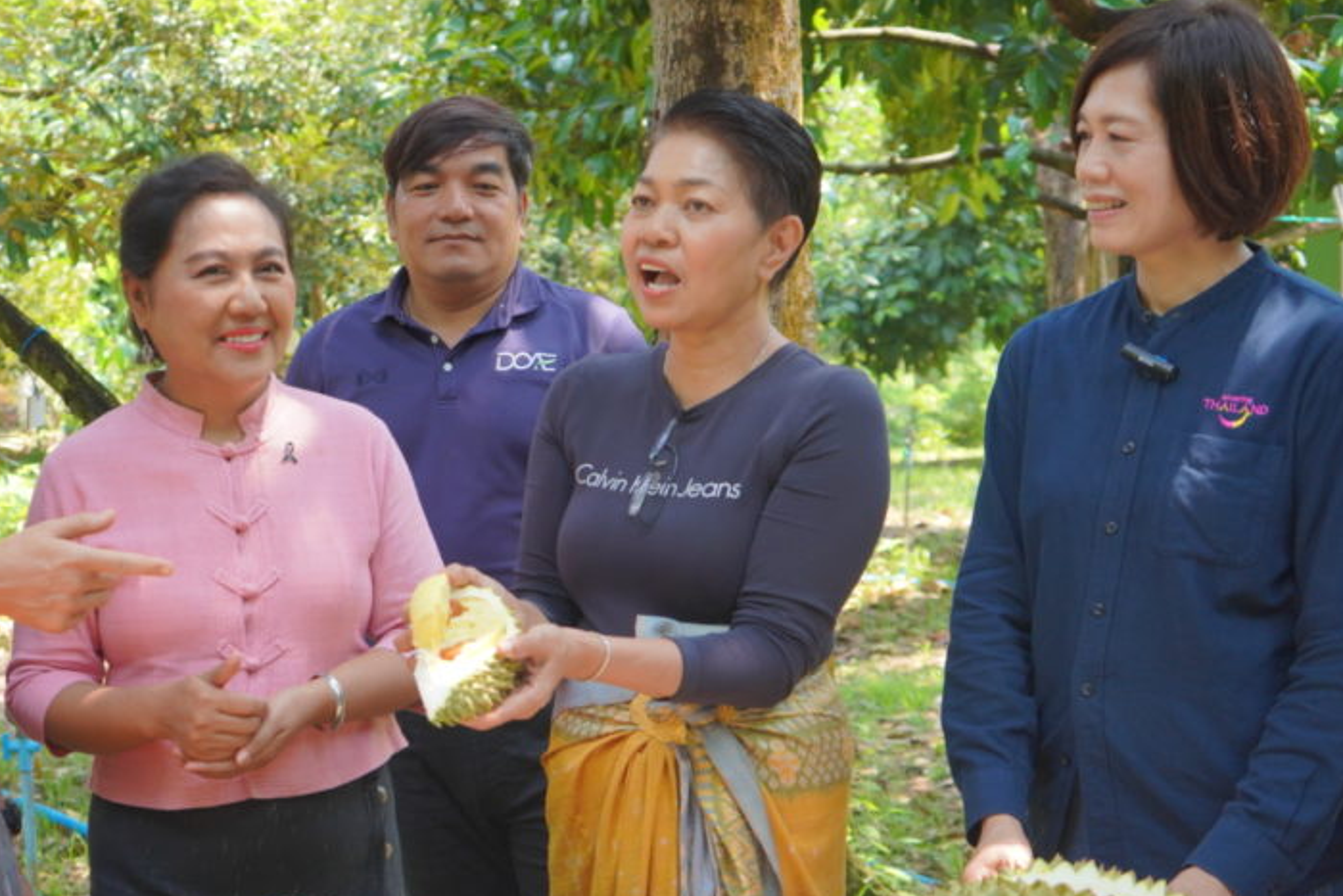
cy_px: 518
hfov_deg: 33.1
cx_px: 430
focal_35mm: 60
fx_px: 2239
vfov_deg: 22.6
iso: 640
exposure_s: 1/250
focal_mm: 41
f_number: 4.5
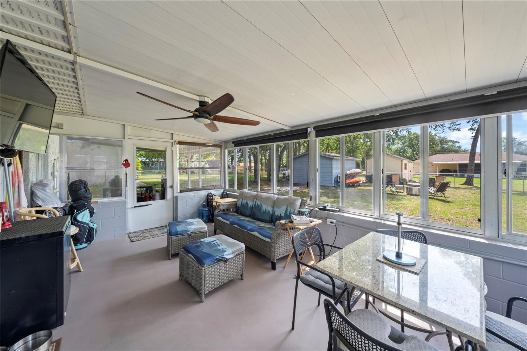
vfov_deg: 90.0
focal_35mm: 12
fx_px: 176
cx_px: 264
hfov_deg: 112.6
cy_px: 176
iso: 100
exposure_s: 1/1.67
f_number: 9
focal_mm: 12
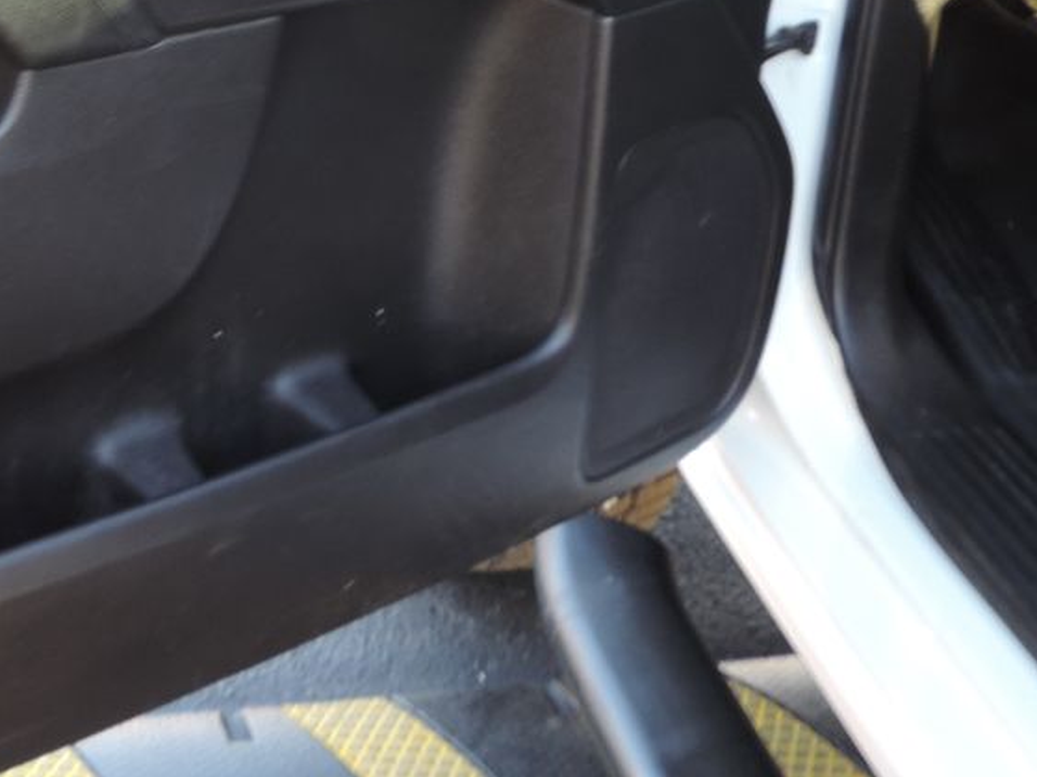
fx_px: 1647
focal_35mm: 55
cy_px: -52
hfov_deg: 32.9
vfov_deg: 24.9
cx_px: 72
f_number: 3
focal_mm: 4.3
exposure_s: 1/30
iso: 100
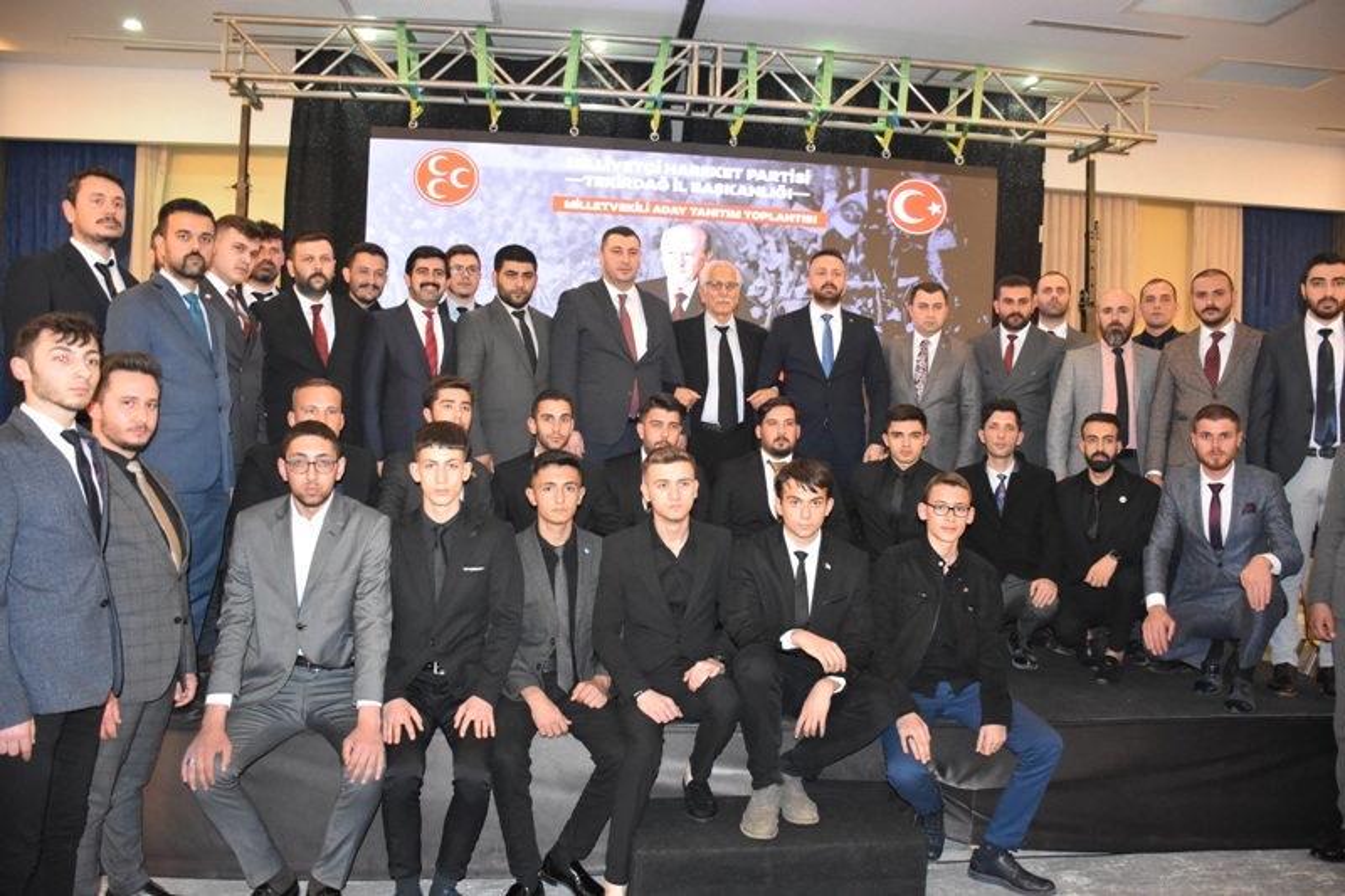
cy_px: 448
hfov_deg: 67.4
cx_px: 672
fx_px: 1008
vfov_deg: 47.9
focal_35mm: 27
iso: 3200
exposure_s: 1/60
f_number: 3.5
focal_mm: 18
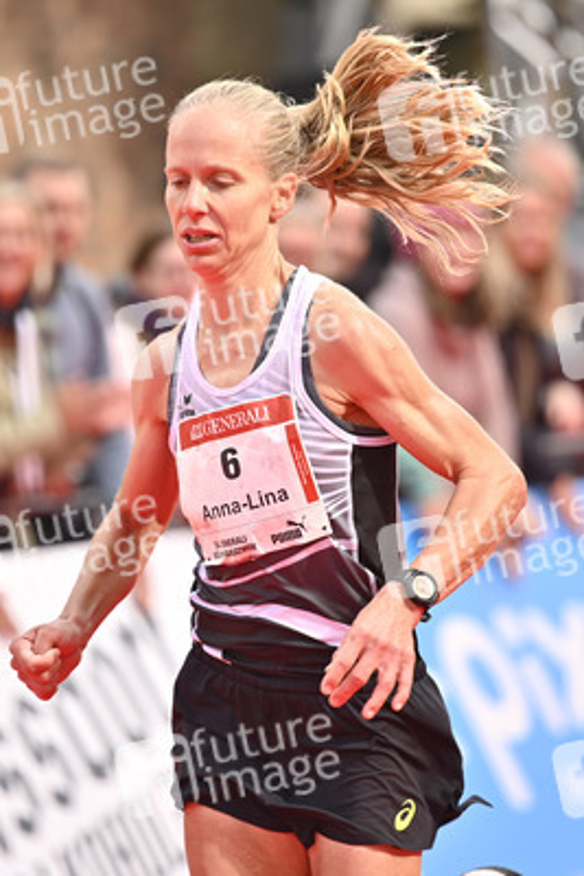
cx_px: 292
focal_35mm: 200
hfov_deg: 6.9
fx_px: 4862
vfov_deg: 10.3
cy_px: 438
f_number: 2.8
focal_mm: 200
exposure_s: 1/800
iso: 200
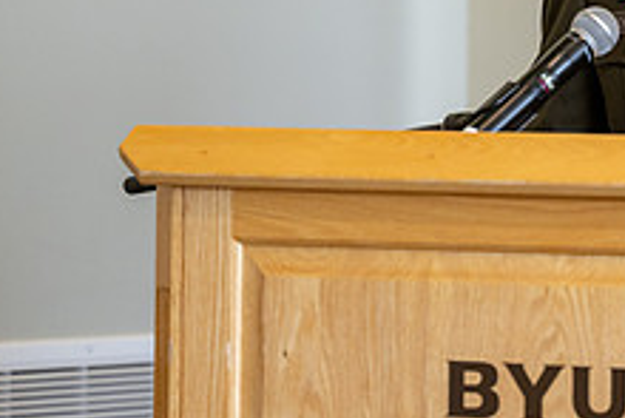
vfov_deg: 4.8
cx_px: 658
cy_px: -160
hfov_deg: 7.2
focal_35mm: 286
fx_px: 4968
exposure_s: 1/125
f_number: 2.8
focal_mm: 94
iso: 400
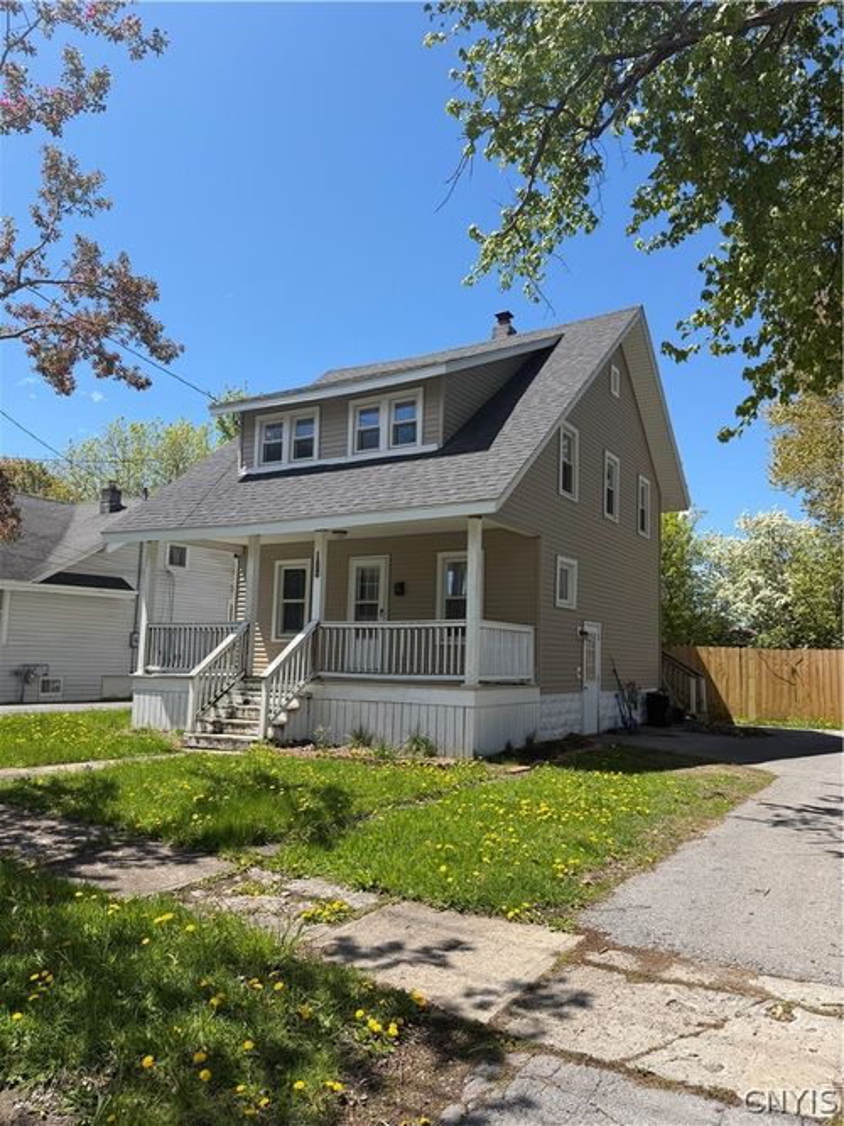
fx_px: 780
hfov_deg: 56.8
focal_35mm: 24
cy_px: 563
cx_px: 422
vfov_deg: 71.6
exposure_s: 1/2525
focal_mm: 6.76
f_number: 1.78
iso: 80
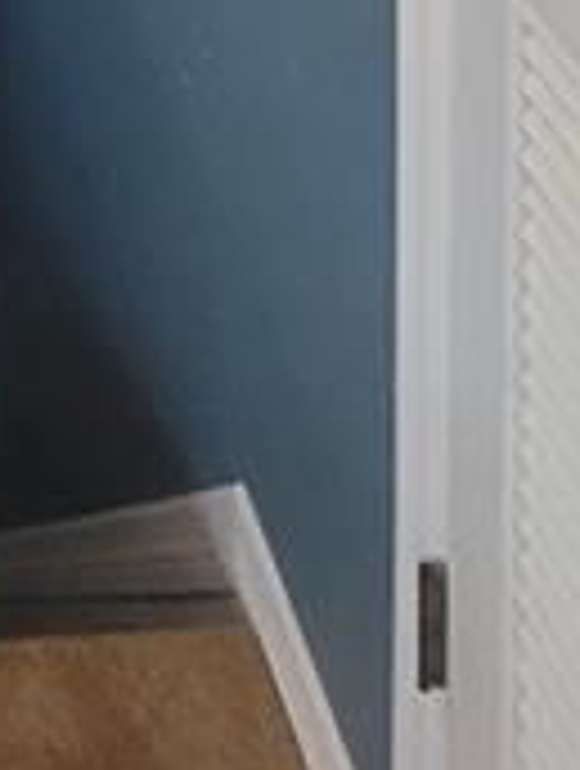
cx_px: -54
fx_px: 2025
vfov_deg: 14.0
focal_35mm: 91
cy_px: -1130
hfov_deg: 15.9
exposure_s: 1/30
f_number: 2.2
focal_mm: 2.2
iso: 320
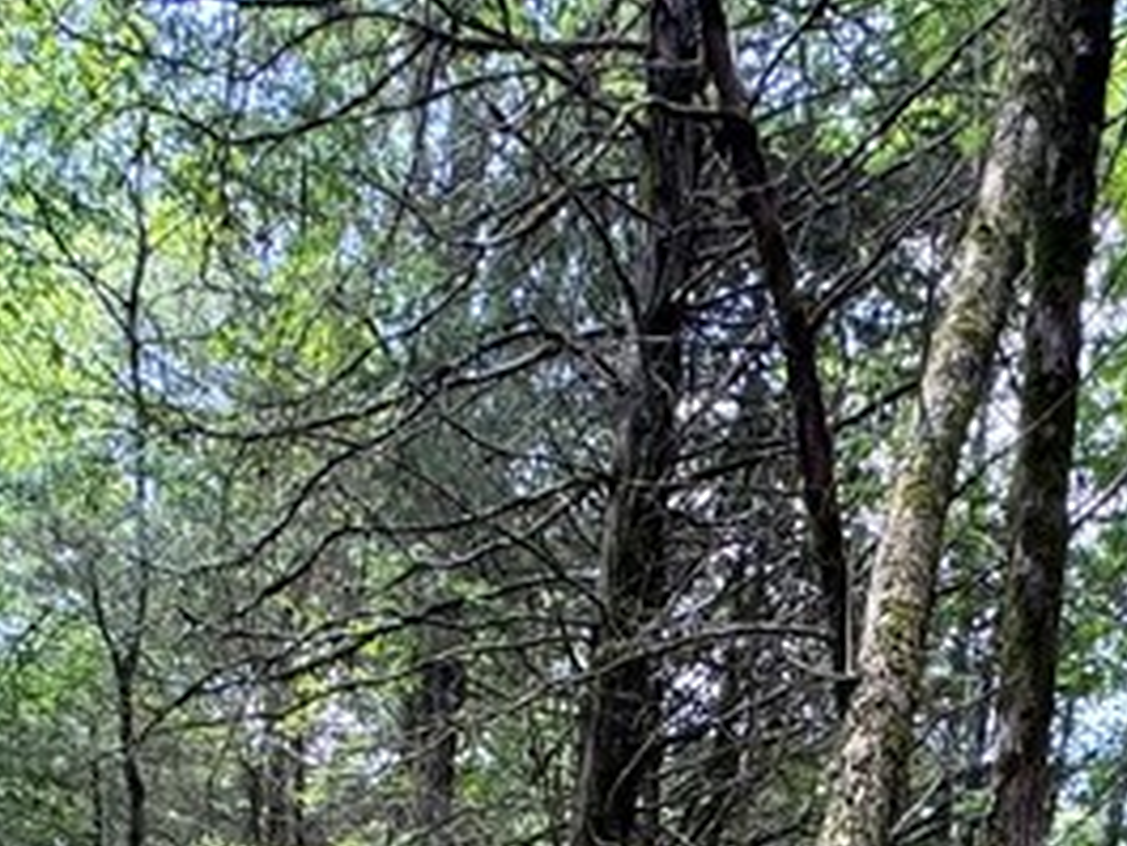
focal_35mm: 54
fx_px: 1759
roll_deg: -3.1
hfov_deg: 35.5
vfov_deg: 19.5
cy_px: 1560
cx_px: 600
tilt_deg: -12.4
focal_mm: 2.22
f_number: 2.2
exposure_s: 1/99
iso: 125
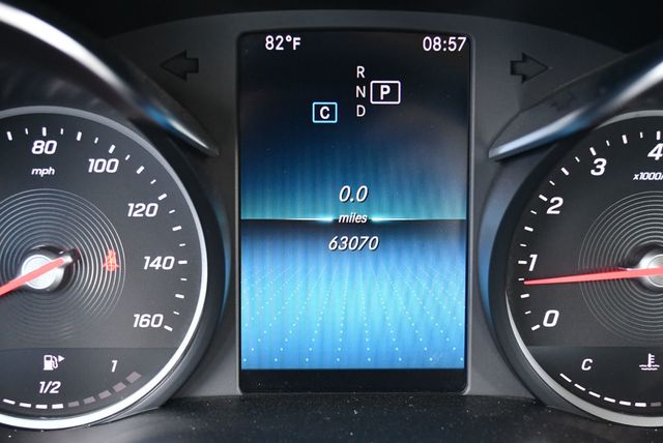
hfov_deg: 31.4
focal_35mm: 64
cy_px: 222
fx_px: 1180
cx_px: 332
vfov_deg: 21.3
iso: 1600
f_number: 4.8
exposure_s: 1/125
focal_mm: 32
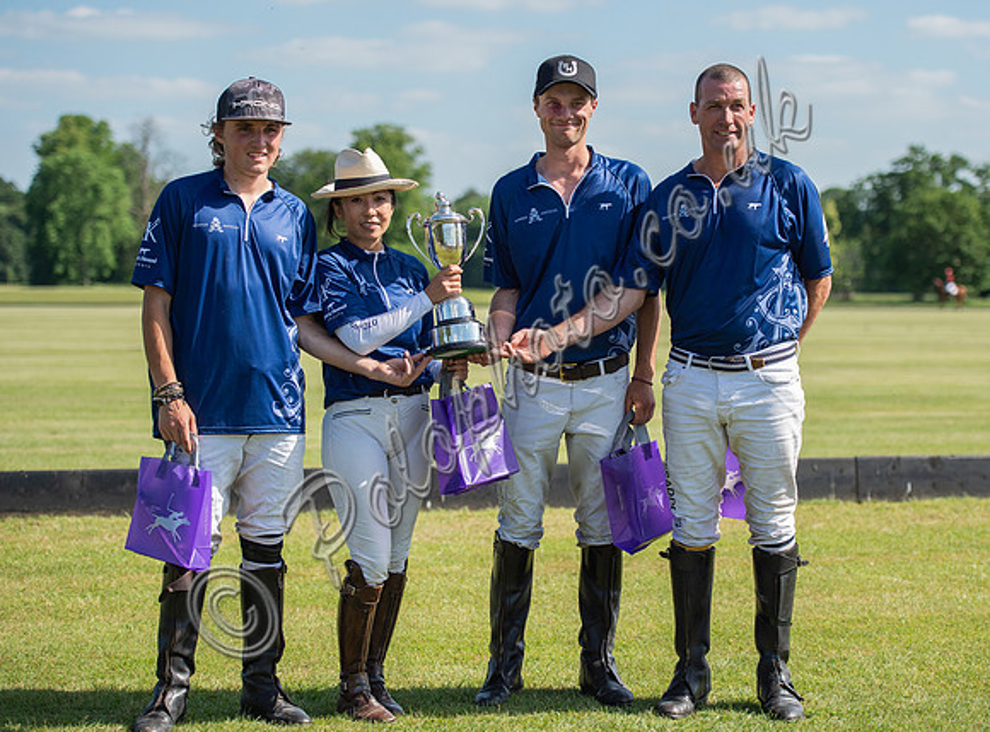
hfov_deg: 24.4
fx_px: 2289
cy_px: 340
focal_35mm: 80
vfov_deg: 18.2
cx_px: 567
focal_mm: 70
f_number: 2.8
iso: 400
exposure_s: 1/5000
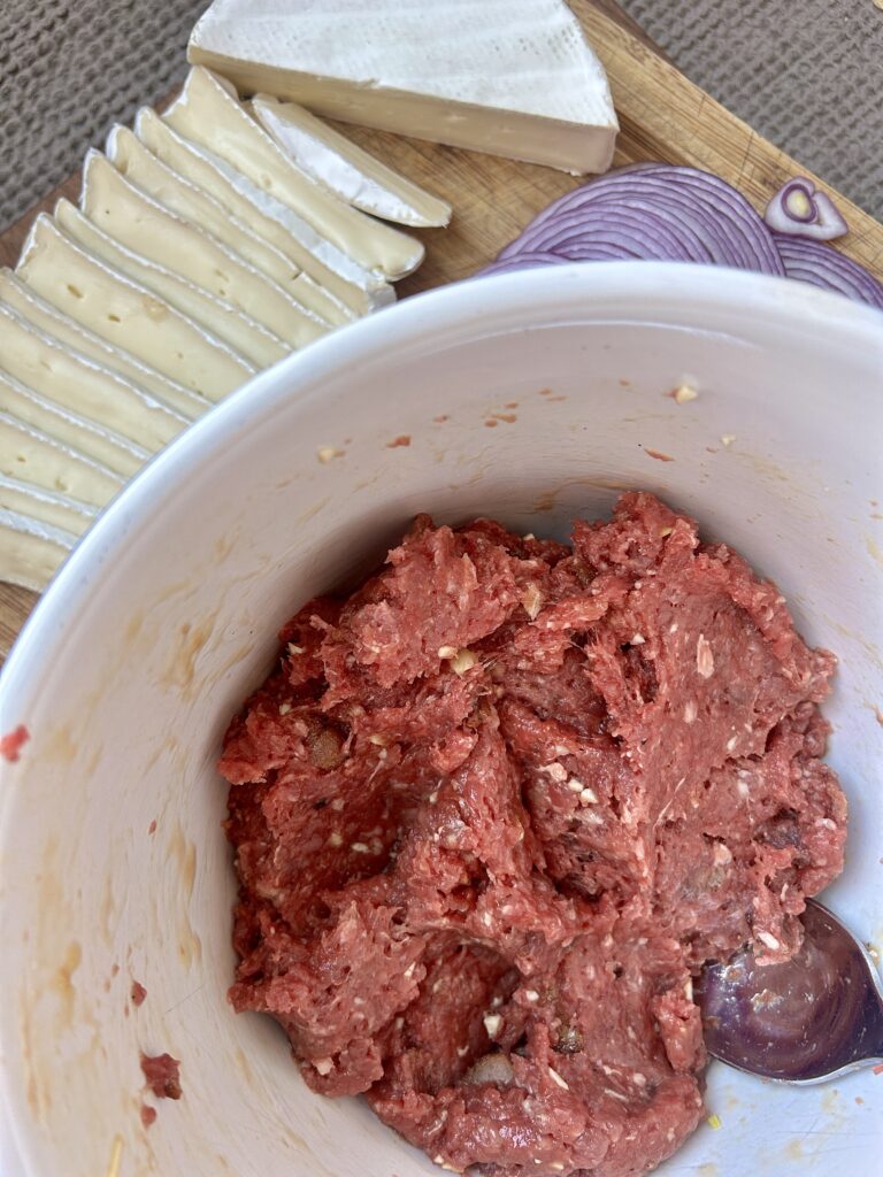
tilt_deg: -85.1
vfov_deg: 67.3
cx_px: 442
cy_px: 588
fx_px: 884
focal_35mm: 26
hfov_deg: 53.1
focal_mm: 5.7
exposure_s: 1/120
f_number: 1.5
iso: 80
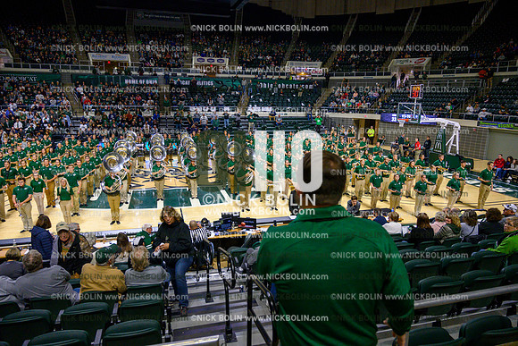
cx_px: 259
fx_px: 345
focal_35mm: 24
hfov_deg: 73.7
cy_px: 173
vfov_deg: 53.2
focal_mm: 24
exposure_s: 1/500
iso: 3200
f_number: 4.5
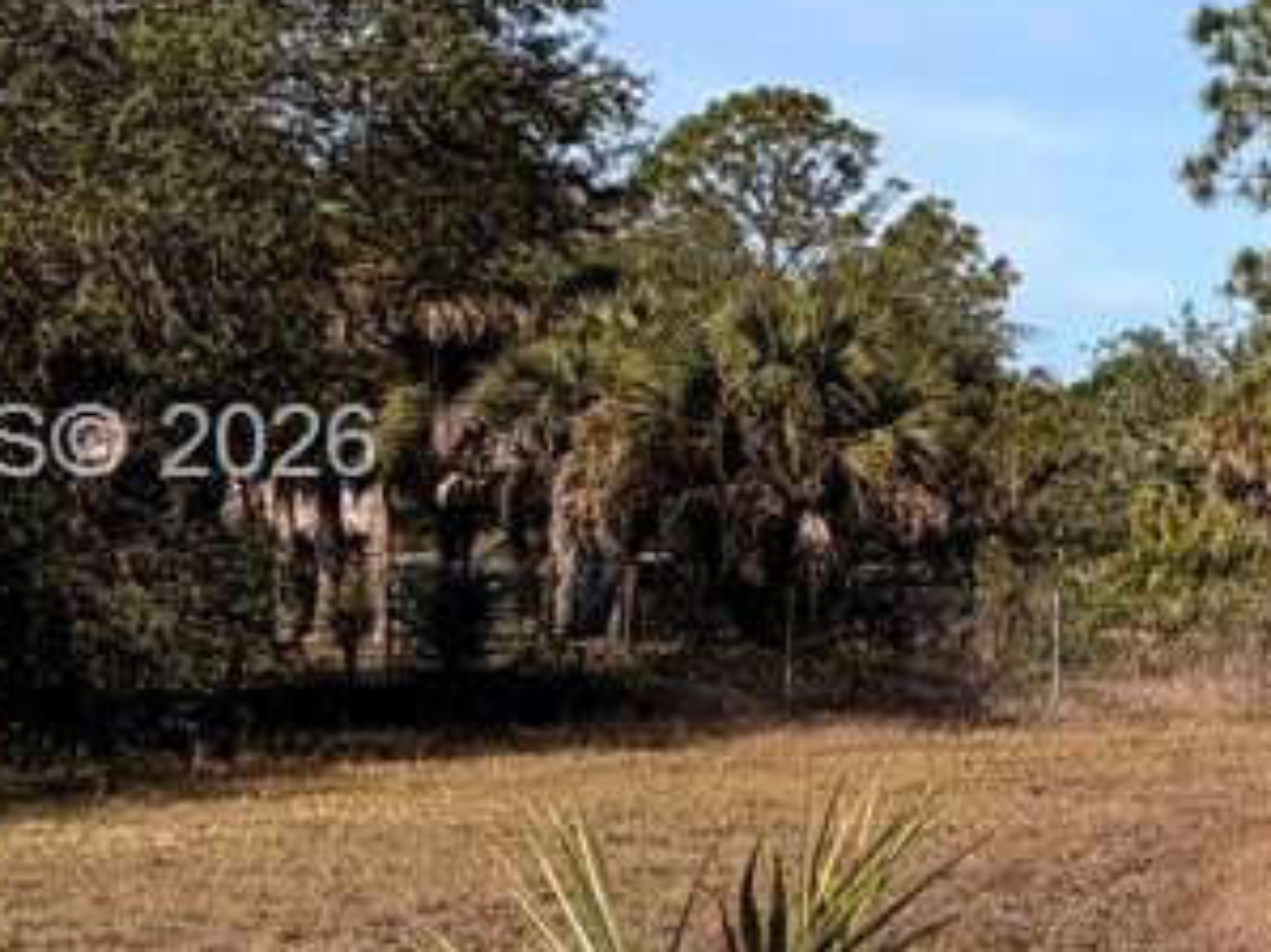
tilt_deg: +2.1
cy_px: 450
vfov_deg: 19.6
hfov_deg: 18.4
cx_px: 2457
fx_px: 2753
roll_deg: -0.5
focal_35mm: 75
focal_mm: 2.22
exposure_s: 1/864
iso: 20
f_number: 2.2
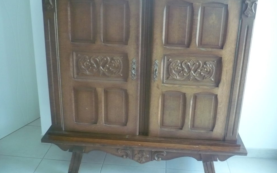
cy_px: 68
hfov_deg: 51.5
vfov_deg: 33.5
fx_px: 287
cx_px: 139
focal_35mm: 38
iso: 400
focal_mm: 5.8
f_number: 2.8
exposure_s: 1/30
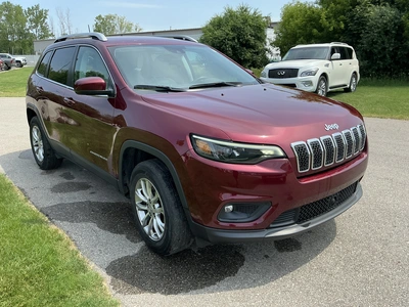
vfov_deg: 49.7
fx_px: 331
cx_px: 204
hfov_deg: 63.4
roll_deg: -0.2
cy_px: 154
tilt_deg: -16.3
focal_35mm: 28
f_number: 1.8
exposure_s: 1/739
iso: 25
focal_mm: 3
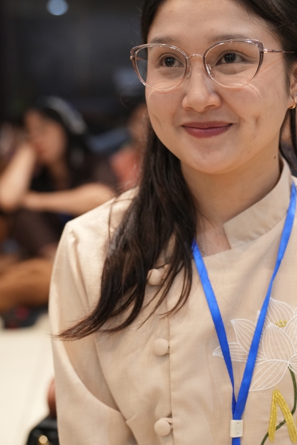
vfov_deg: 30.5
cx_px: 208
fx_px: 817
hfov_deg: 20.5
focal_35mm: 66
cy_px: 203
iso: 2500
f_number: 2.8
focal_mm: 46
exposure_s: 1/200
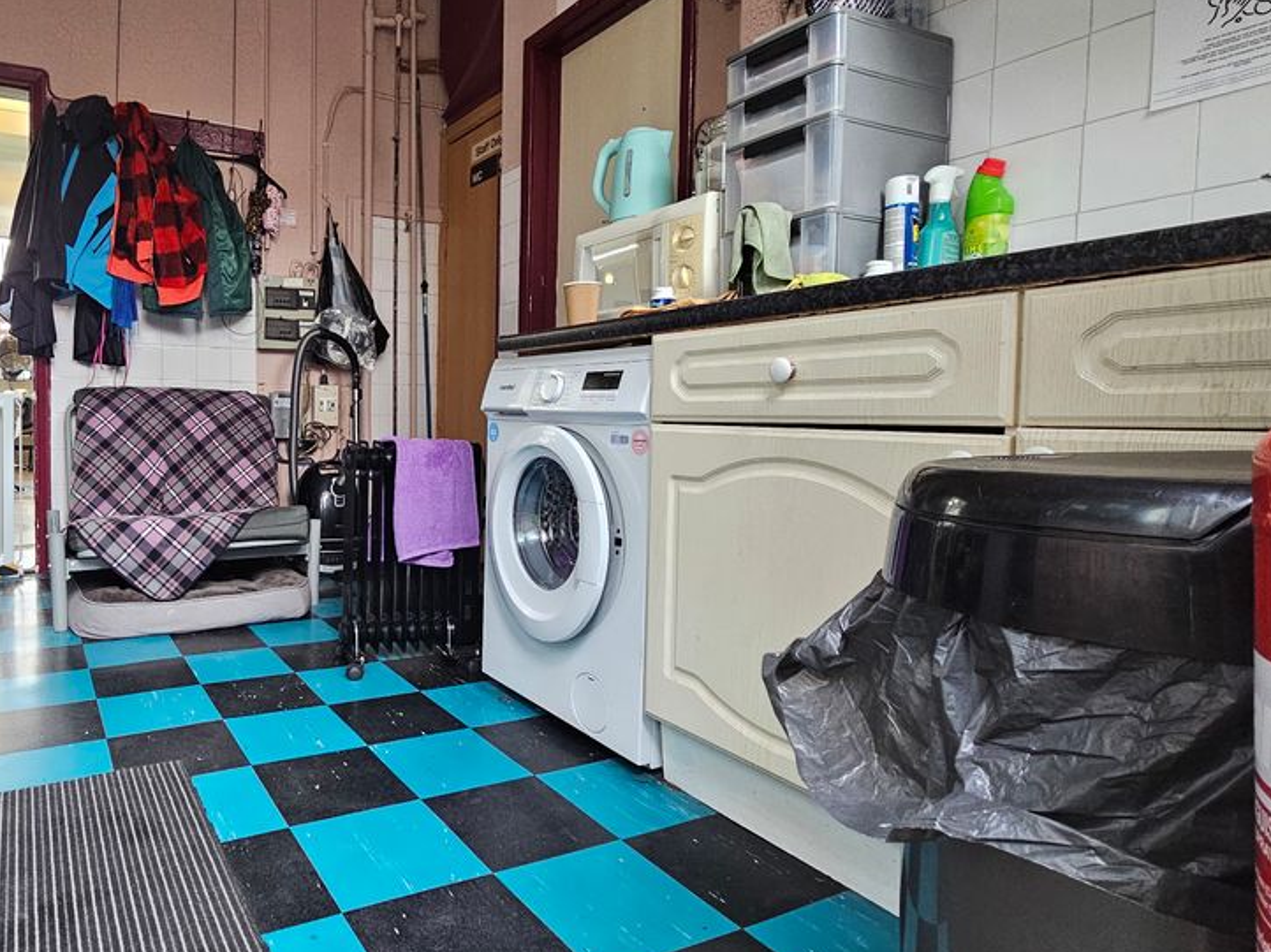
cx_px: 398
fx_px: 734
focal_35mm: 20
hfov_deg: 78.4
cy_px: 441
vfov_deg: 65.9
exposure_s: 1/40
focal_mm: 2.2
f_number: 2.2
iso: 320
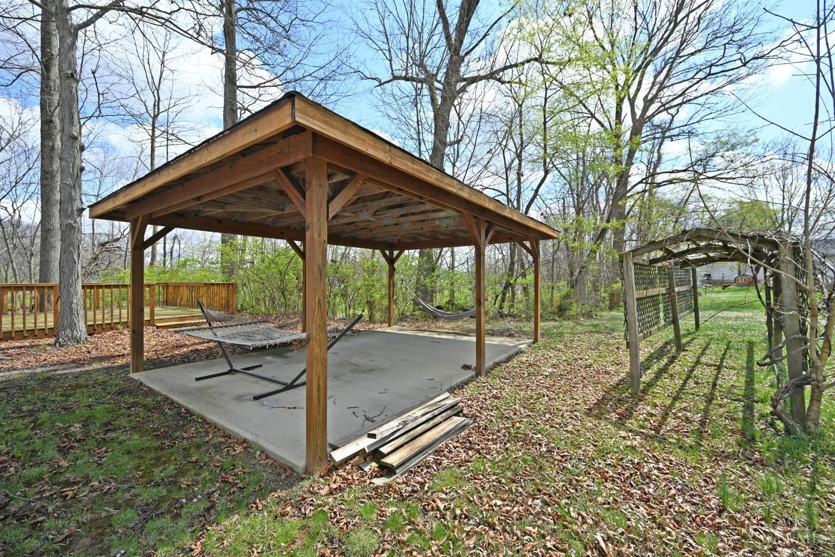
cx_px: 418
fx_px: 325
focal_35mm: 14
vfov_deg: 81.2
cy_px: 278
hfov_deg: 104.3
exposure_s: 1/320
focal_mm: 14
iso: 100
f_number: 6.3
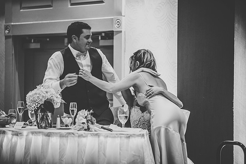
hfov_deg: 13.7
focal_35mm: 150
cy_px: 82
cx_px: 123
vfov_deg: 9.2
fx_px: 1025
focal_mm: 150
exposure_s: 1/60
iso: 800
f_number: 2.8
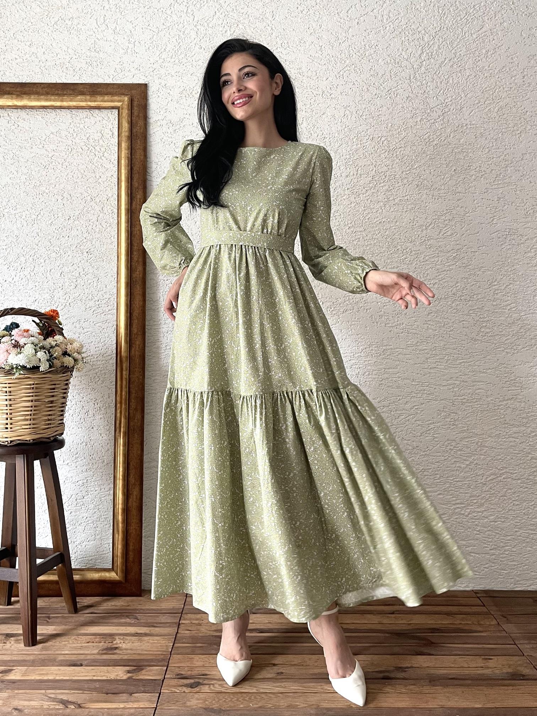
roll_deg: -0.1
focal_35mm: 25
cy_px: 358
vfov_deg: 69.4
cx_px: 268
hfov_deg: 54.9
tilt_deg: +1.0
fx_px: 517
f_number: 1.6
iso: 125
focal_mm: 5.1
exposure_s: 1/67
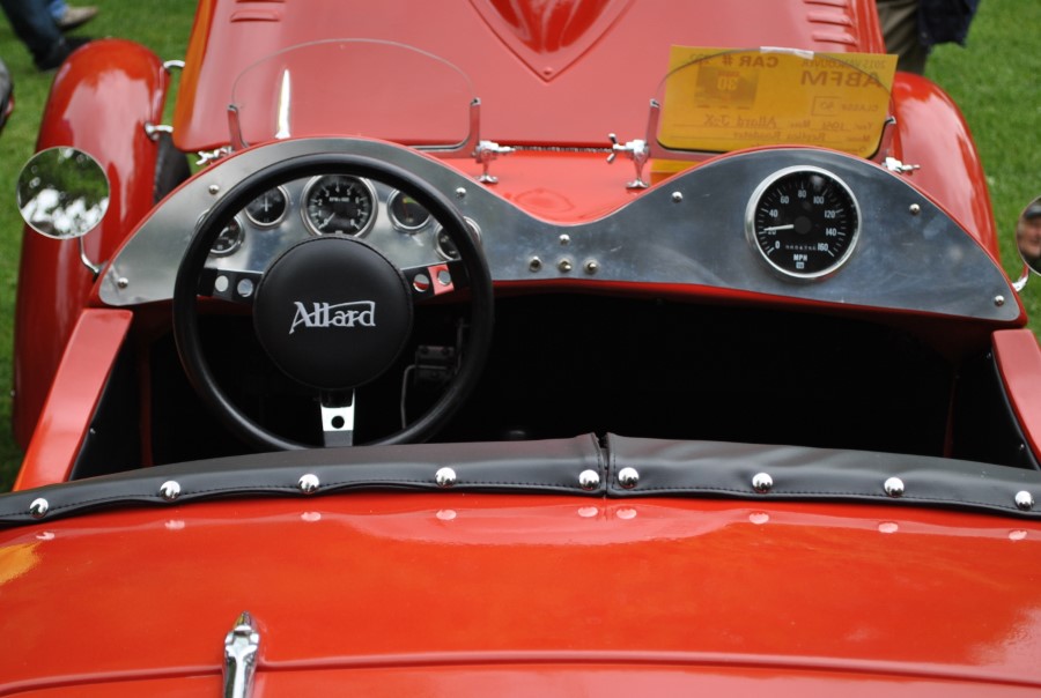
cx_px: 520
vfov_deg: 19.0
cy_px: 349
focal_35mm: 72
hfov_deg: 28.0
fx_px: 2086
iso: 160
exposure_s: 1/125
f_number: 5.6
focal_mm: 48
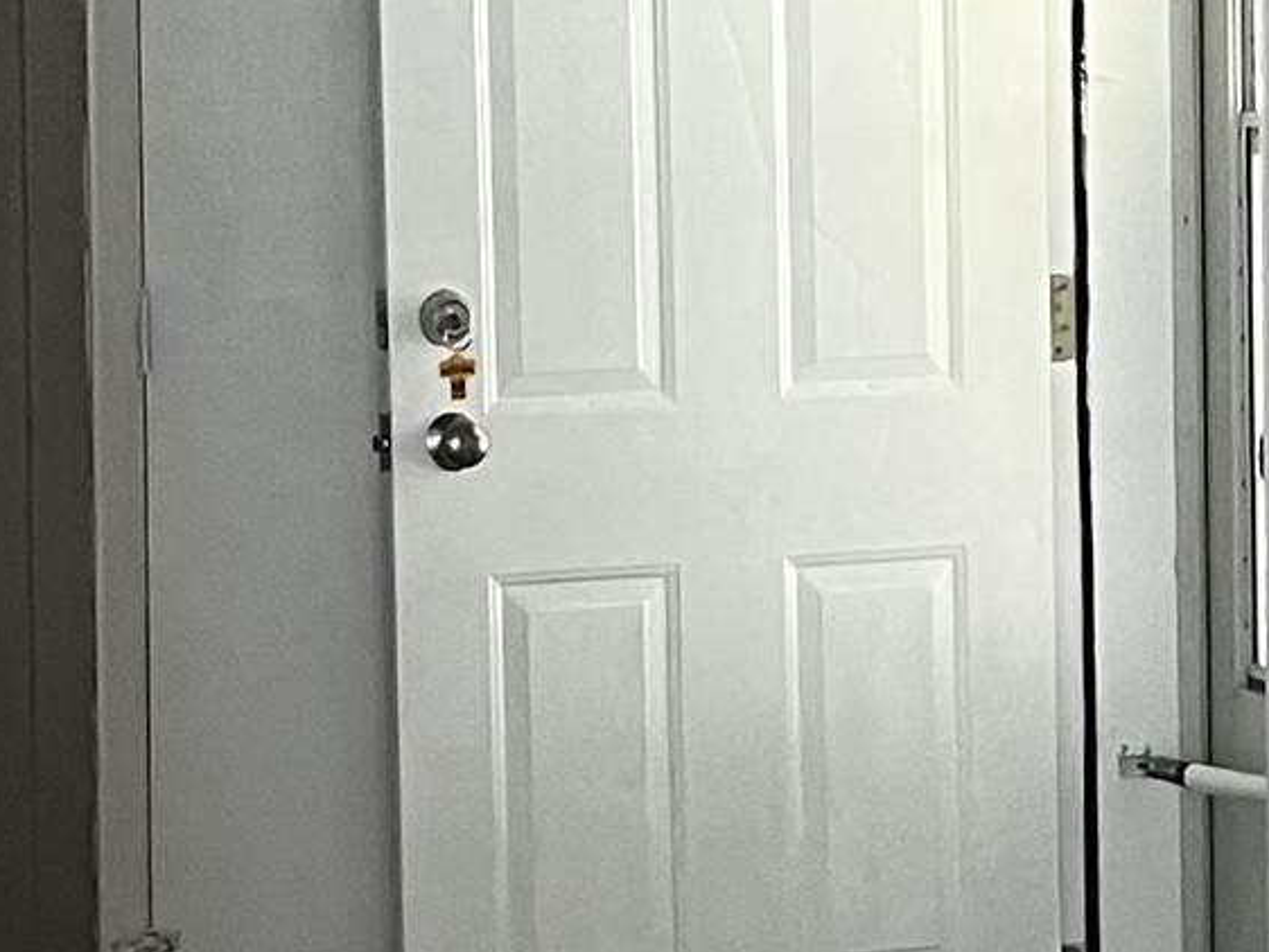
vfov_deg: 10.5
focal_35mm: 142
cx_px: 781
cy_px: 374
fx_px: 5208
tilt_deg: -4.2
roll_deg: +0.1
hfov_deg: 13.9
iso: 250
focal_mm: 5.7
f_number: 1.5
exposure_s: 1/60
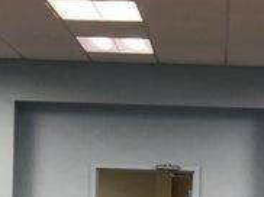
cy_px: 391
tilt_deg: -4.9
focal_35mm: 244
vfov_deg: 5.9
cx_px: 176
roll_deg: -0.6
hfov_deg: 8.1
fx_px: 1858
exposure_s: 1/30
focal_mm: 6
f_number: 2.4
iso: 50
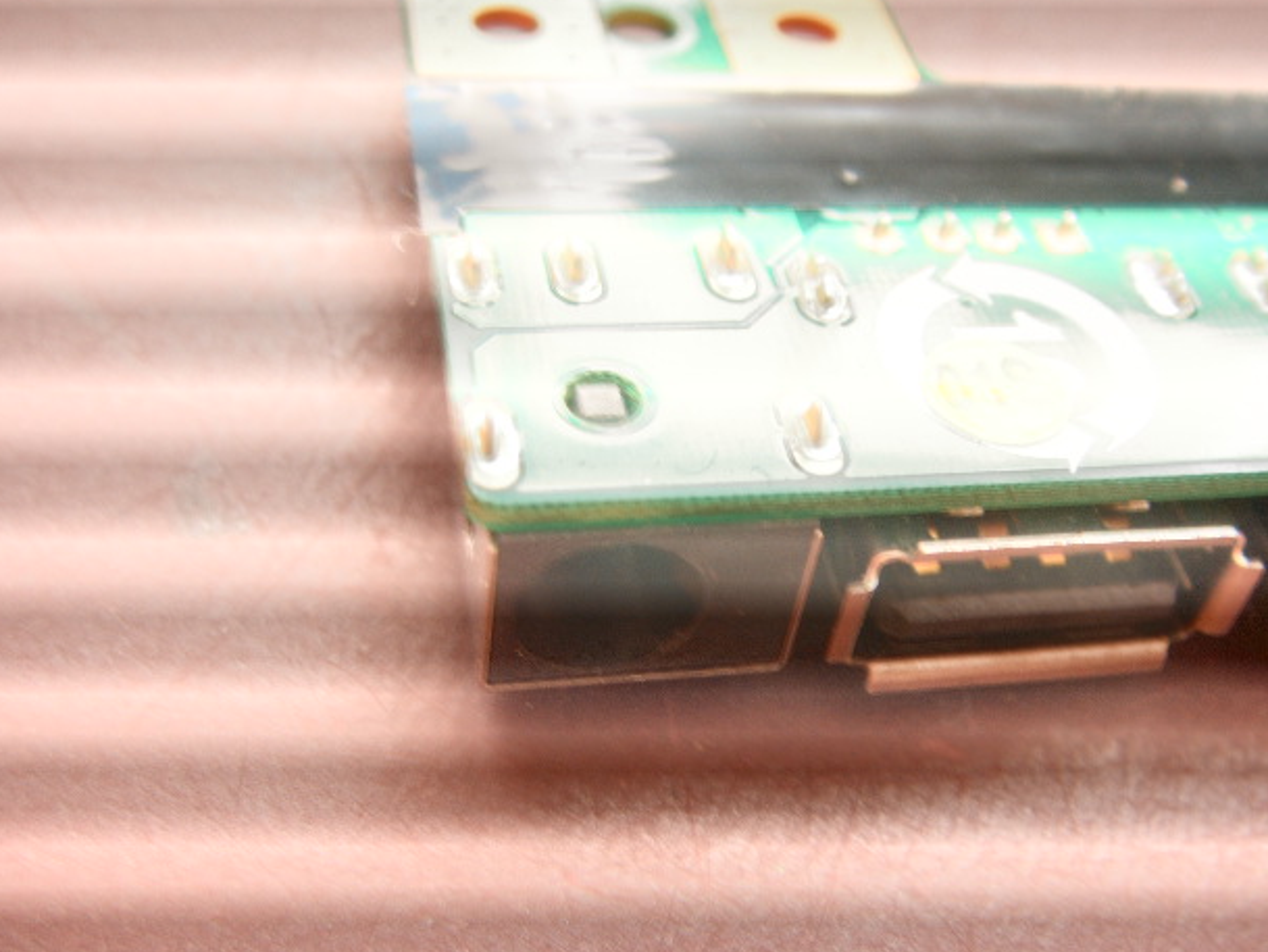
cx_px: 652
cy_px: 485
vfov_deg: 35.1
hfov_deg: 45.8
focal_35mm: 41
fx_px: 1502
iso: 63
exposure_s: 1/20
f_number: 3.5
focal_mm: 6.6
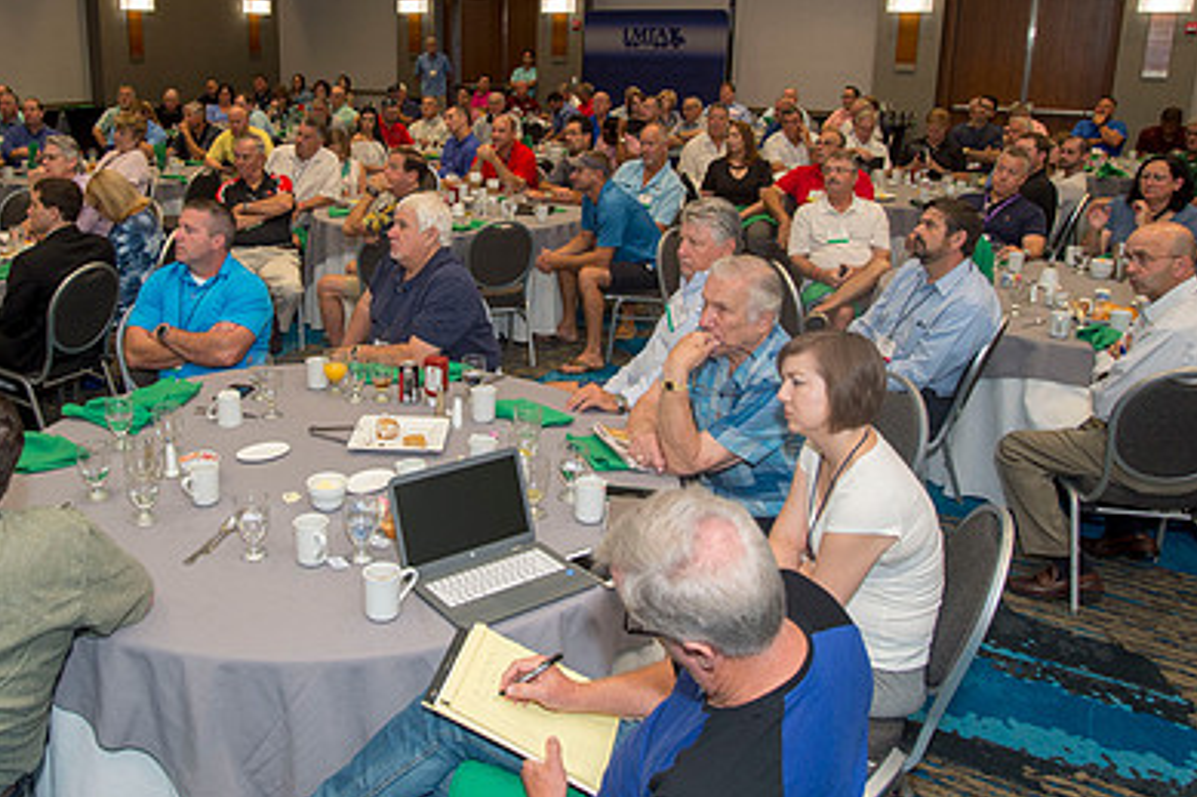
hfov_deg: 61.4
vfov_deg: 43.1
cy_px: 279
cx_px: 475
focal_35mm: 30
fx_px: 997
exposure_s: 1/160
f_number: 5
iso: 1250
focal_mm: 20
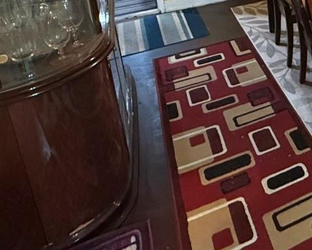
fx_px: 425
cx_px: 378
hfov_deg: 32.9
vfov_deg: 28.2
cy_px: -57
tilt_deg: -15.1
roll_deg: +1.0
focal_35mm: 46
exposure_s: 1/60
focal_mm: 2.22
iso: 1000
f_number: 2.2
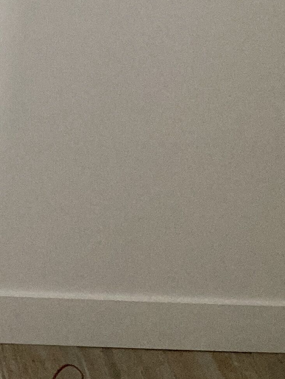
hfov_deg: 13.2
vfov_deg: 18.6
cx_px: -178
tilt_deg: -26.2
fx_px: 1141
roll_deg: -2.4
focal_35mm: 104
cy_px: 46
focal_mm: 3.3
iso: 100
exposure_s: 1/60
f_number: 2.4
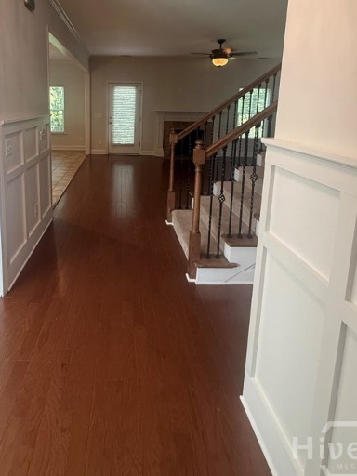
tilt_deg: -7.7
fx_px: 289
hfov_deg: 62.0
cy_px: 147
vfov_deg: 75.7
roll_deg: -1.1
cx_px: 121
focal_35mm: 21
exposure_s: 1/60
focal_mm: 2.22
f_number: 2.2
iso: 320
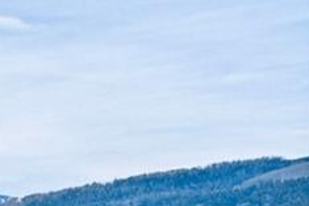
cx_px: -735
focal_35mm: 204
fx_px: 1752
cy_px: 329
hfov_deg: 8.0
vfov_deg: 6.6
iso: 400
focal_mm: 30
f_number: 8
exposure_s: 1/1000
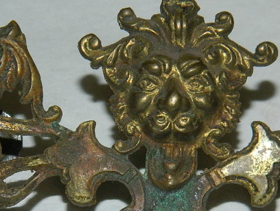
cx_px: 174
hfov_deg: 8.1
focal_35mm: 243
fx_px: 1967
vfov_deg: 6.1
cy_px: 161
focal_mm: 18.6
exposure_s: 1/60
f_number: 4.5
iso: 200
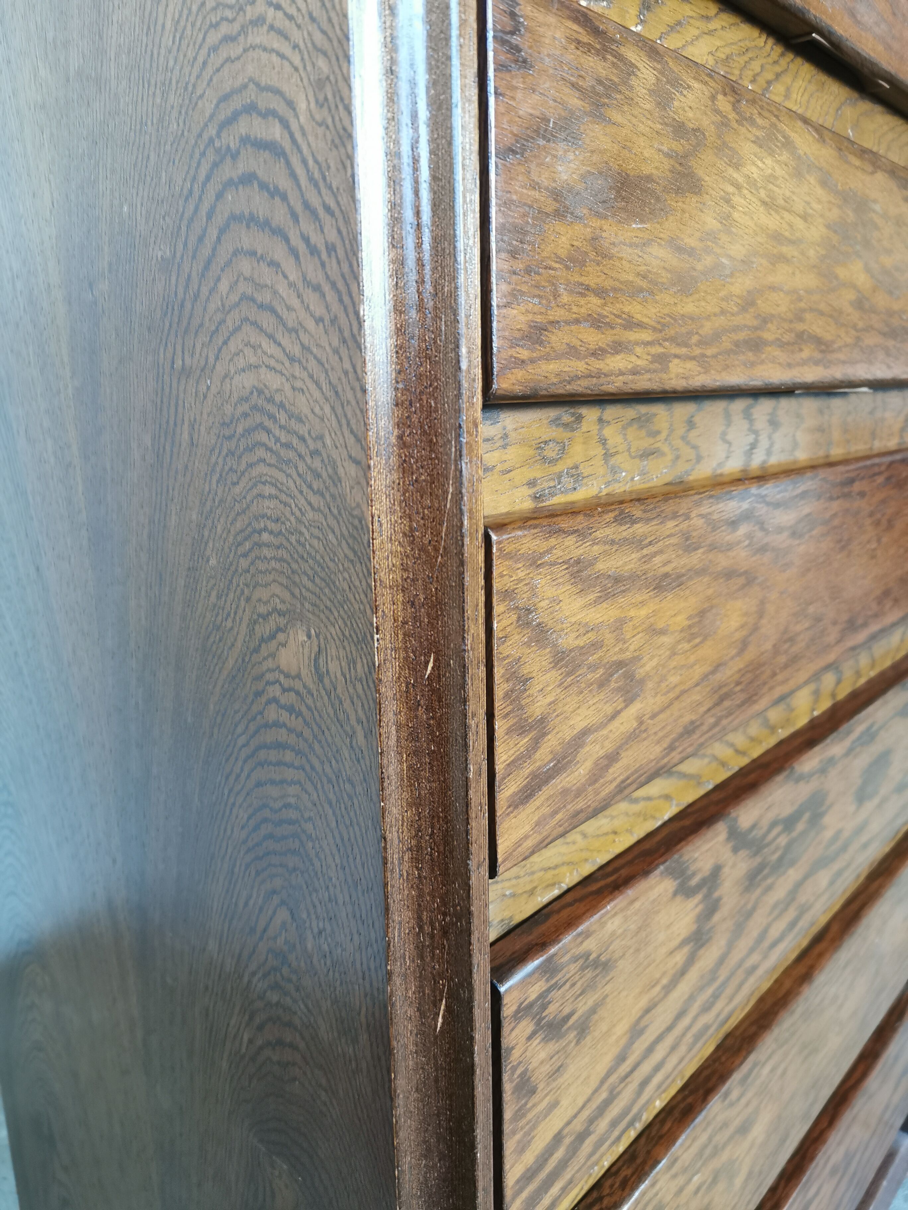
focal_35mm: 27
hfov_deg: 51.4
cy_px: 605
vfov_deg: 65.3
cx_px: 454
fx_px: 944
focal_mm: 5.56
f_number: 1.6
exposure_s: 1/40
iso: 400
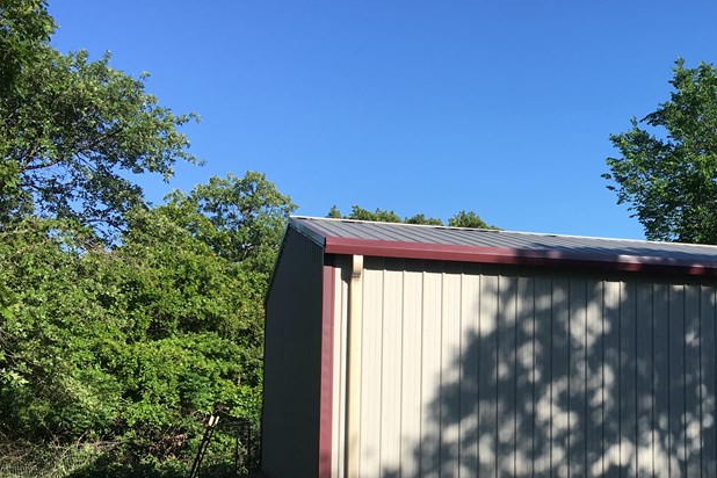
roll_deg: -0.9
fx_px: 996
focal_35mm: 50
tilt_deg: +4.5
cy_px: 319
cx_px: 591
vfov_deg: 26.8
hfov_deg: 37.9
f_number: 2.2
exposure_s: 1/1026
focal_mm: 4.15
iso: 25
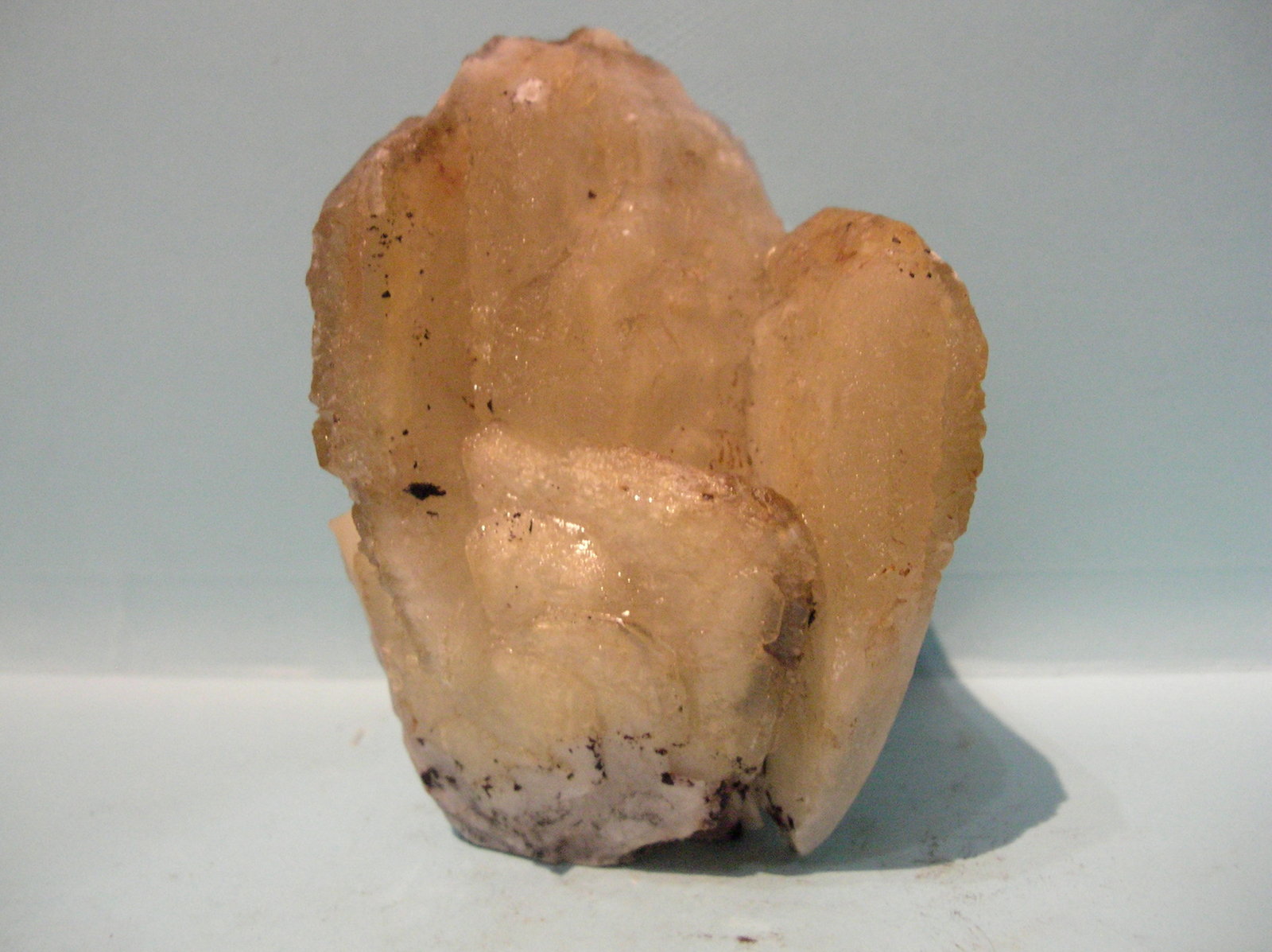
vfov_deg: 39.6
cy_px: 476
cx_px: 636
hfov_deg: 51.4
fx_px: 1322
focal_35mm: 36
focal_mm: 6
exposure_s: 1/4
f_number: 2.7
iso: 252
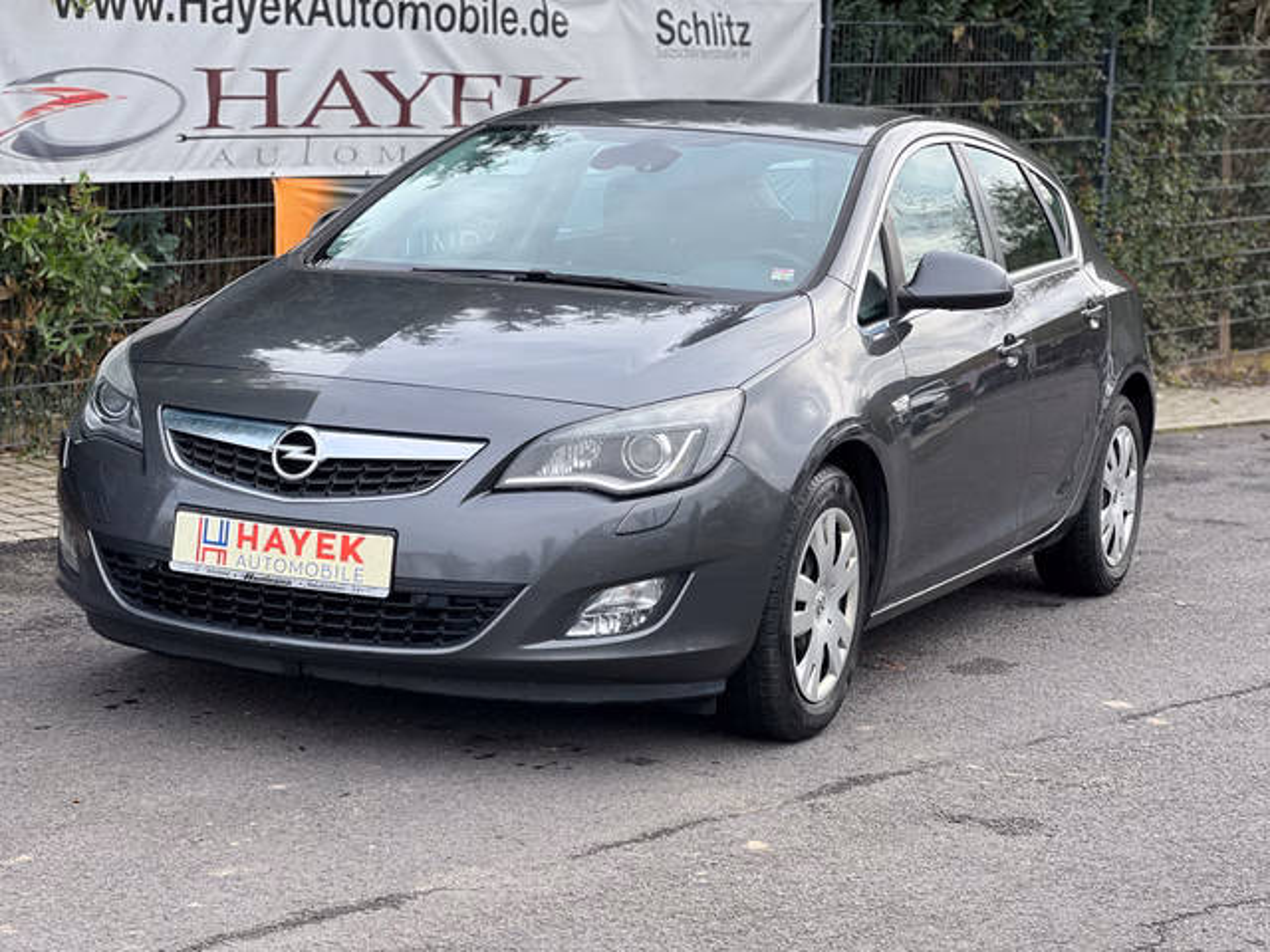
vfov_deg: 19.1
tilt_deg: -9.1
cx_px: 635
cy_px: 476
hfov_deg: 25.3
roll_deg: -1.5
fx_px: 2825
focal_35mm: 77
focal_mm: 9
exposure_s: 1/133
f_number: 2.8
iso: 20
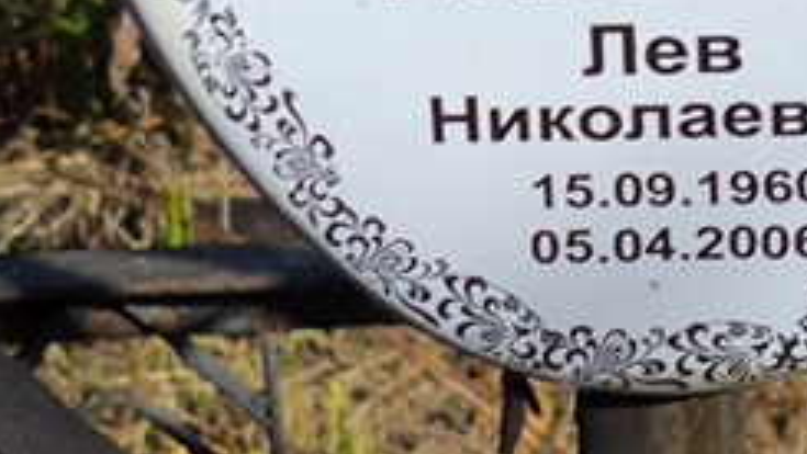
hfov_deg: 12.1
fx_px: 3810
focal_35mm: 178
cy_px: 105
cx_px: 618
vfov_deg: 6.8
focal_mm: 4.71
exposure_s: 1/1802
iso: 50
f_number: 1.7
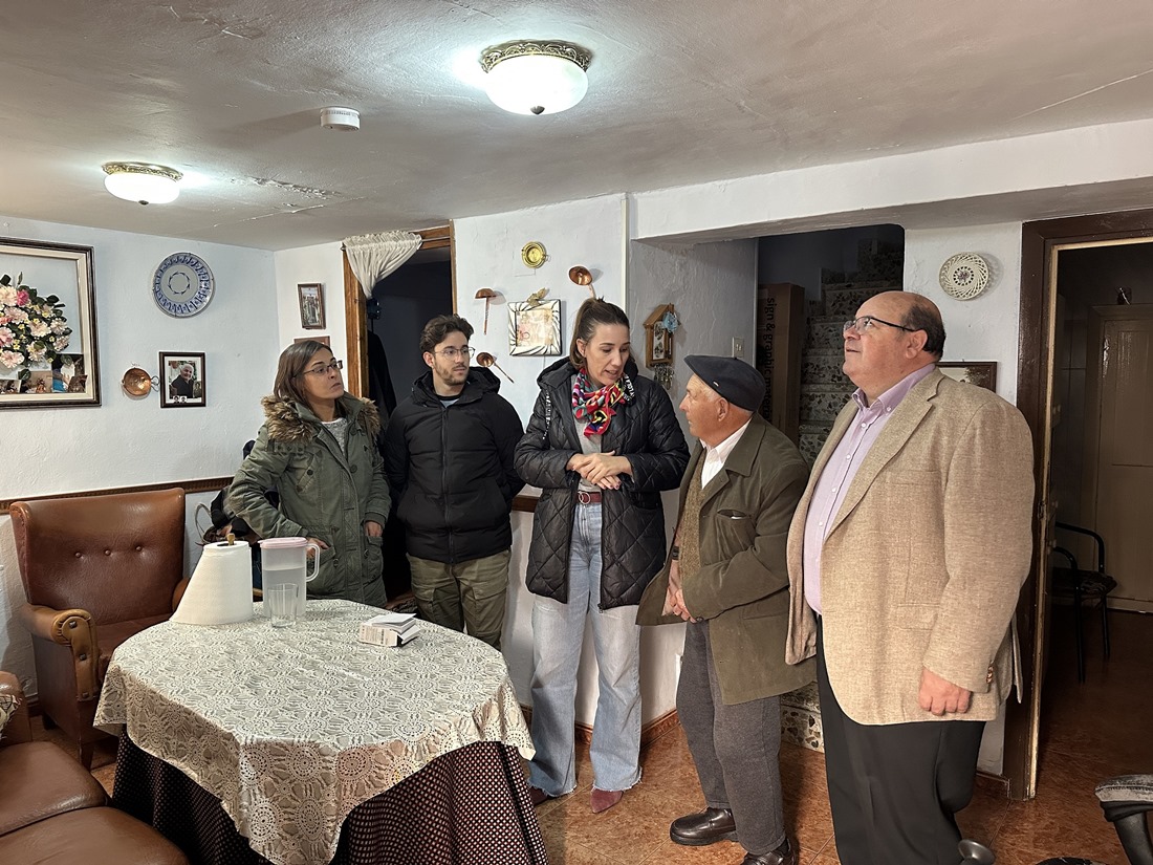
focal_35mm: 24
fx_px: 799
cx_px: 576
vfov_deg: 56.8
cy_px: 432
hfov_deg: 71.6
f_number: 1.78
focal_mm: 6.86
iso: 500
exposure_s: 1/50
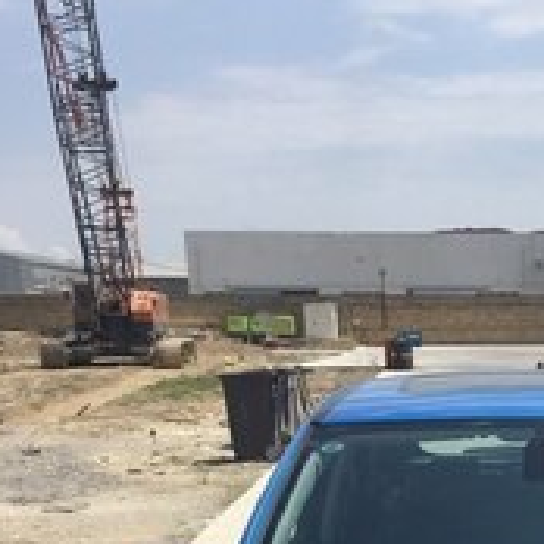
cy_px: 750
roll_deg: +0.4
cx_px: 553
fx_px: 1298
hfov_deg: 22.7
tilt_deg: -18.4
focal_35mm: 73
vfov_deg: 21.0
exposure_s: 1/2639
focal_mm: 4.15
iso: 32
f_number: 2.2
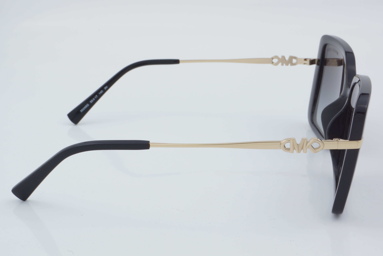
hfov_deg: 27.0
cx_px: 192
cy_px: 128
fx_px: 798
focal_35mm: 75
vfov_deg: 18.2
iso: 100
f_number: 32
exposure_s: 1/4
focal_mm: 50
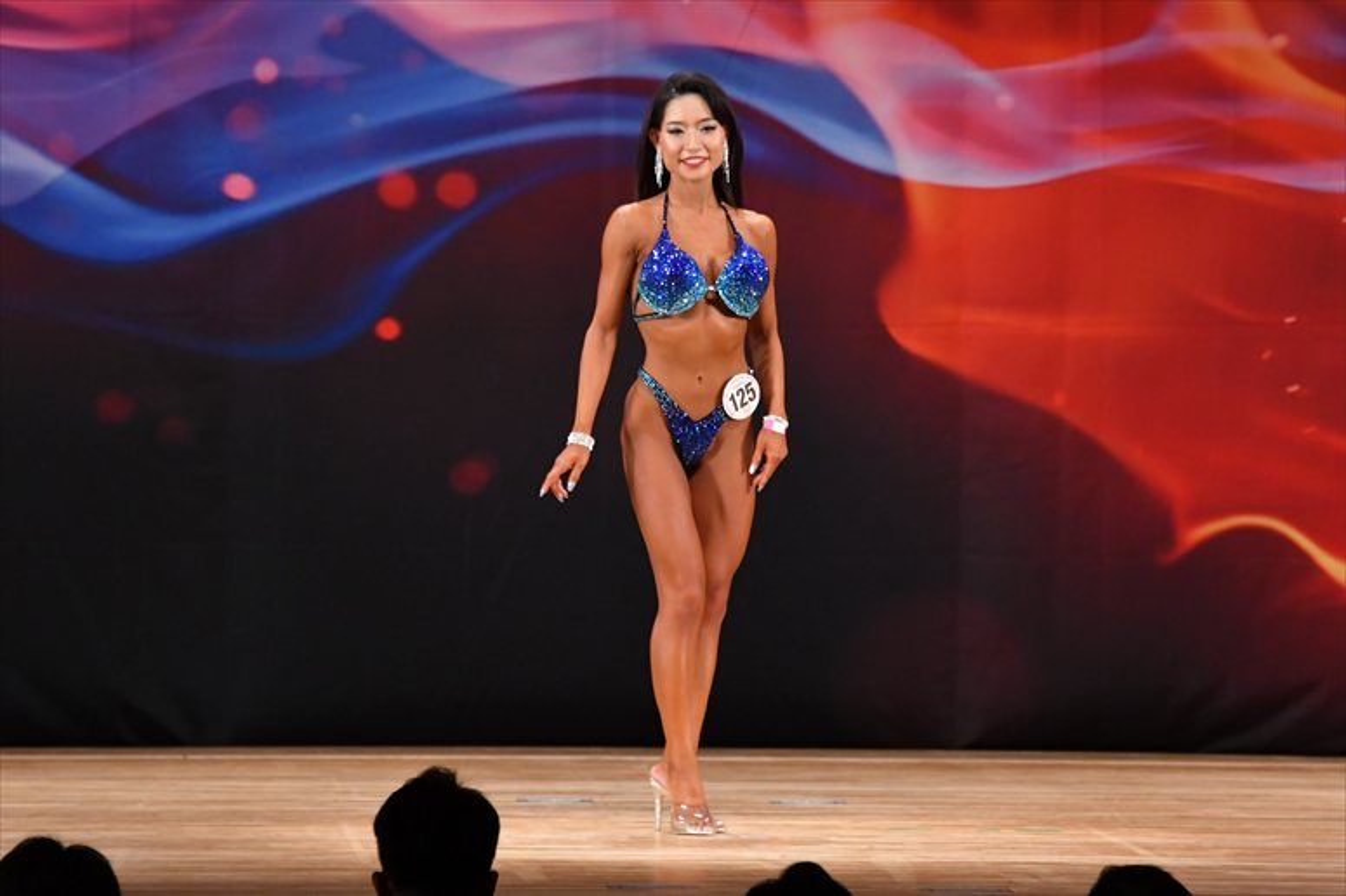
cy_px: 448
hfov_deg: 8.1
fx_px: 9530
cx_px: 673
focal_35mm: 255
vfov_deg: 5.4
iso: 3200
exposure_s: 1/400
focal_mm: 170
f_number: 5.6
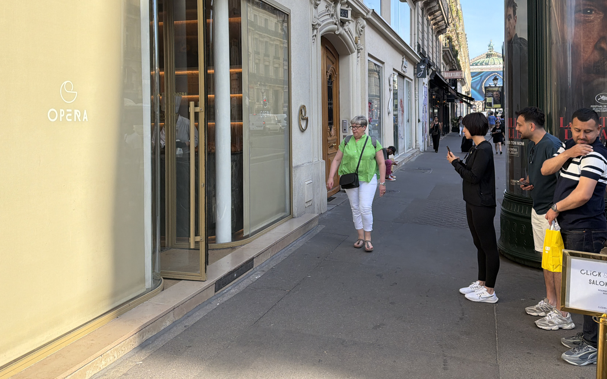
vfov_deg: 40.0
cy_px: 120
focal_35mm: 31
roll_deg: +1.1
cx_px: 325
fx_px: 513
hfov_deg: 61.2
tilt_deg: -1.3
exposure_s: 1/2370
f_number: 1.78
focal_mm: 6.76
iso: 100
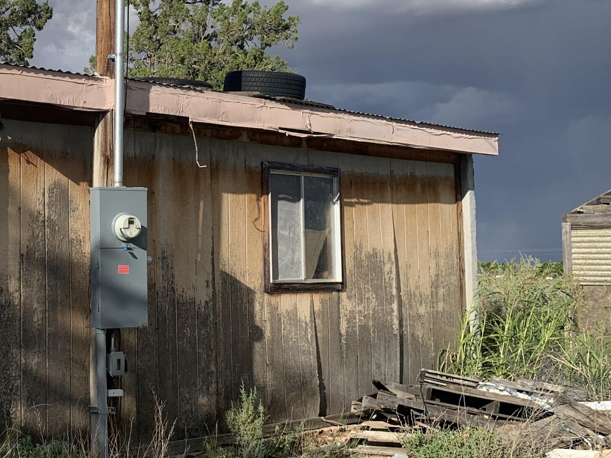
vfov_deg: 27.5
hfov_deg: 33.9
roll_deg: +0.9
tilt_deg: +1.0
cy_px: 231
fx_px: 935
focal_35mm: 53
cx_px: 43
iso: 25
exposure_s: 1/3086
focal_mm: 4.25
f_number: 1.8
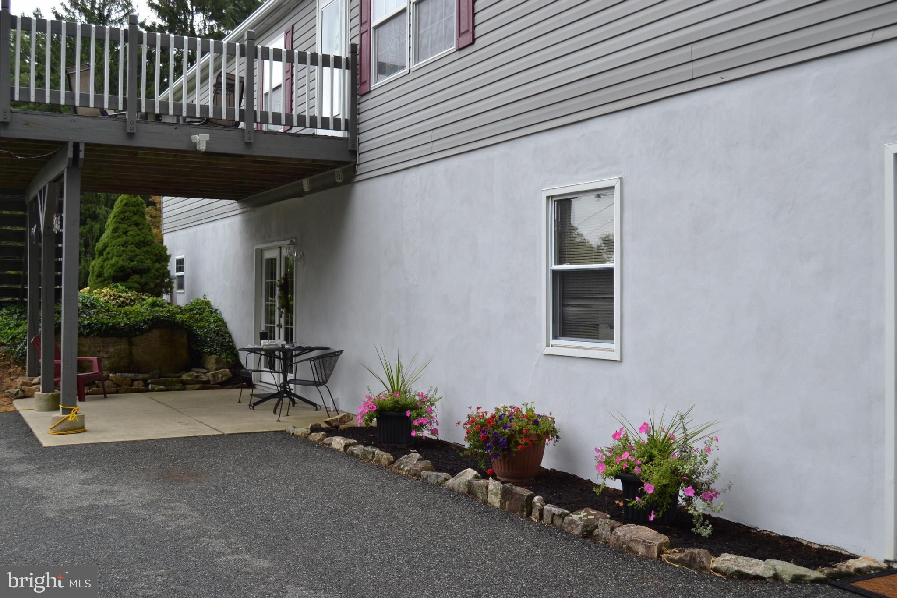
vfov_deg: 34.2
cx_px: 448
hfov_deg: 49.6
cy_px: 299
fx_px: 972
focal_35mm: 39
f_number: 5.6
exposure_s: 1/125
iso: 220
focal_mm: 26
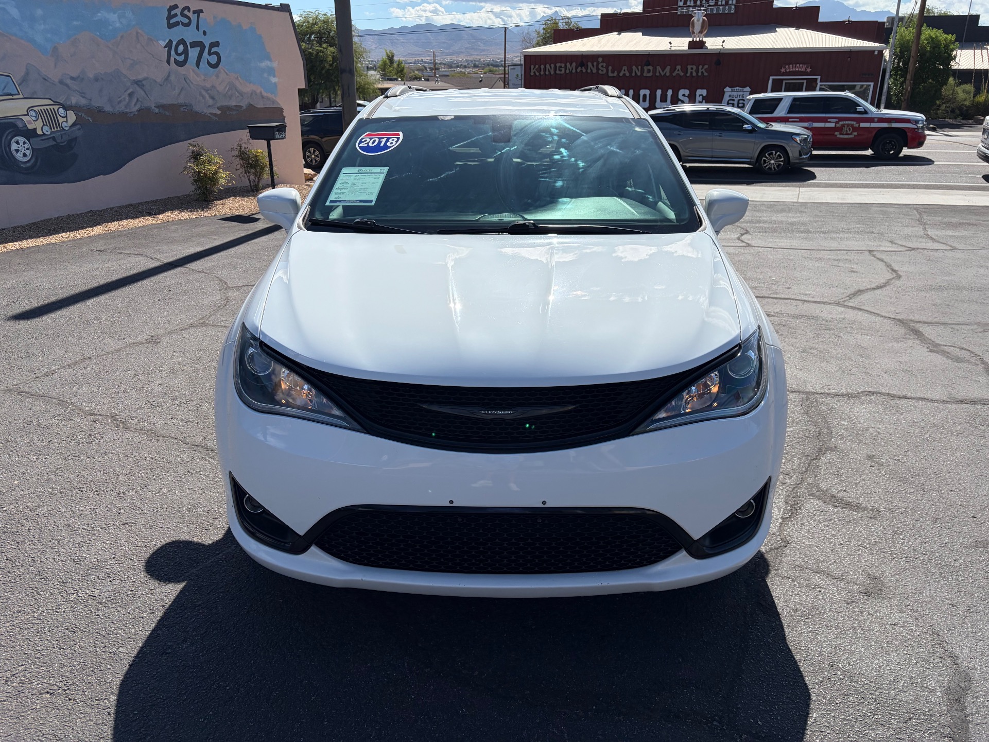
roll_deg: -0.2
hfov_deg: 67.3
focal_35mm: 26
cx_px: 494
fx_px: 743
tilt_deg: -20.1
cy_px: 371
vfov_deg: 53.1
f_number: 1.6
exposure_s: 1/6329
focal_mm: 5.96
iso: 64
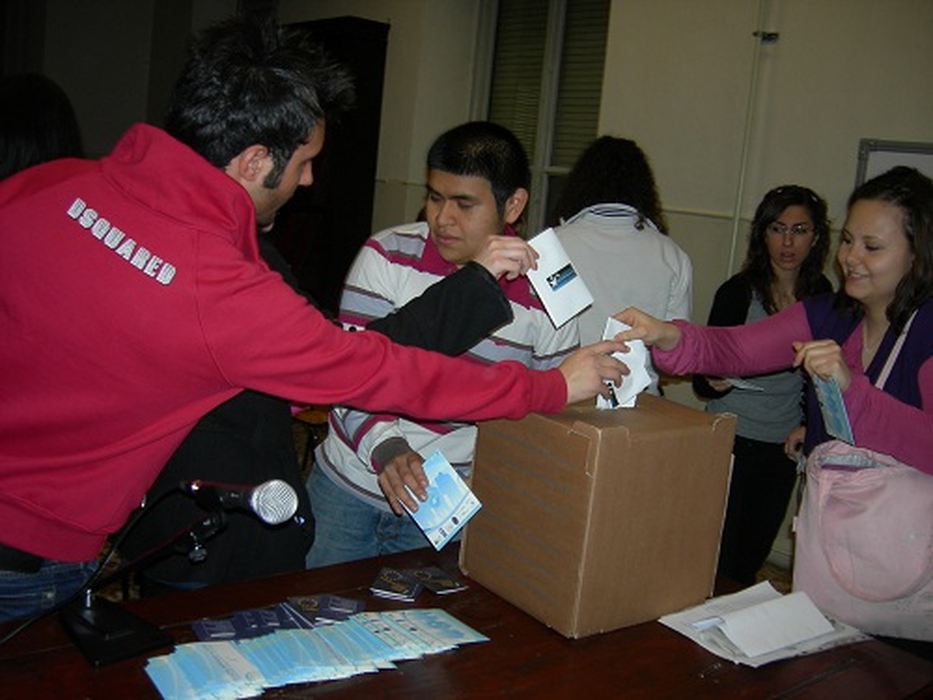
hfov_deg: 51.4
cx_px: 466
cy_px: 350
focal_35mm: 36
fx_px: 970
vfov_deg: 39.7
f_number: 2.7
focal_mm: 7.5
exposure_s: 1/60.1
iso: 64
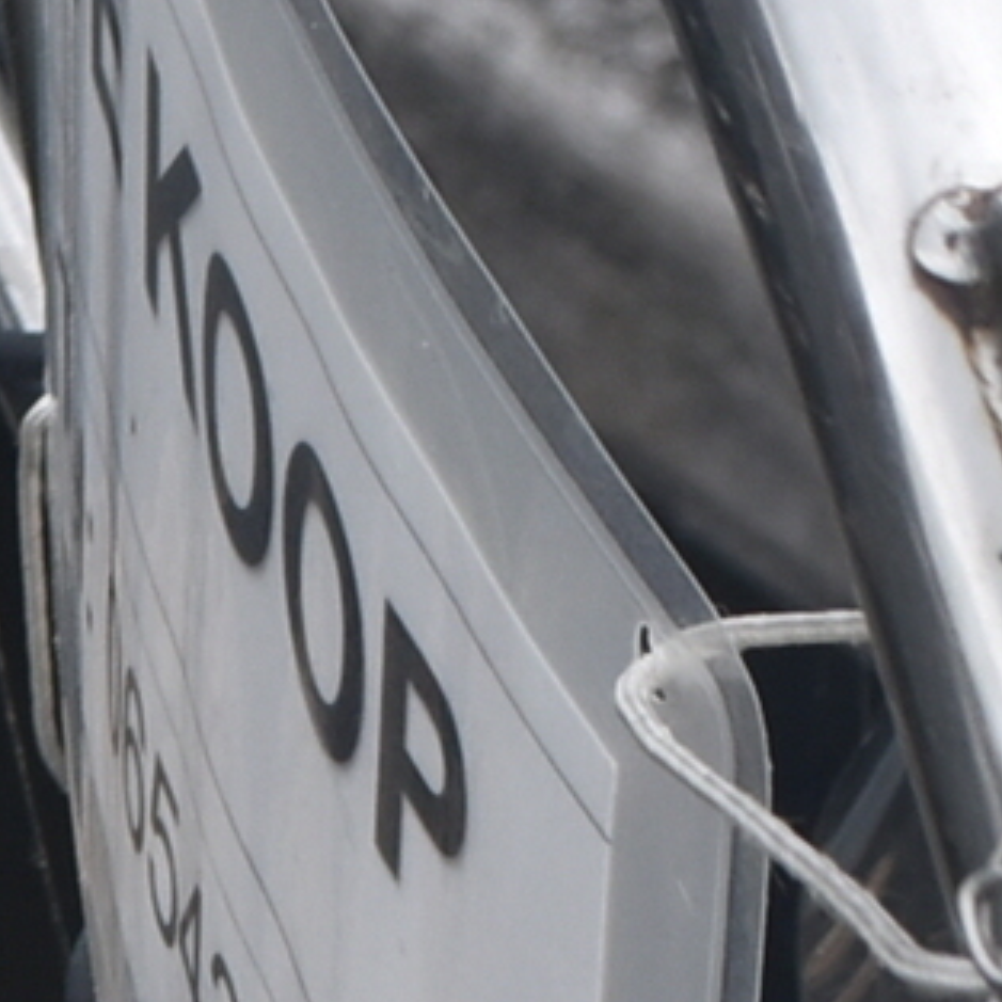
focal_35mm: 295
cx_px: -1277
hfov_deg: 5.7
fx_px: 9674
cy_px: 1231
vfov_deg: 5.9
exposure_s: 1/250
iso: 280
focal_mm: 29
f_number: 8
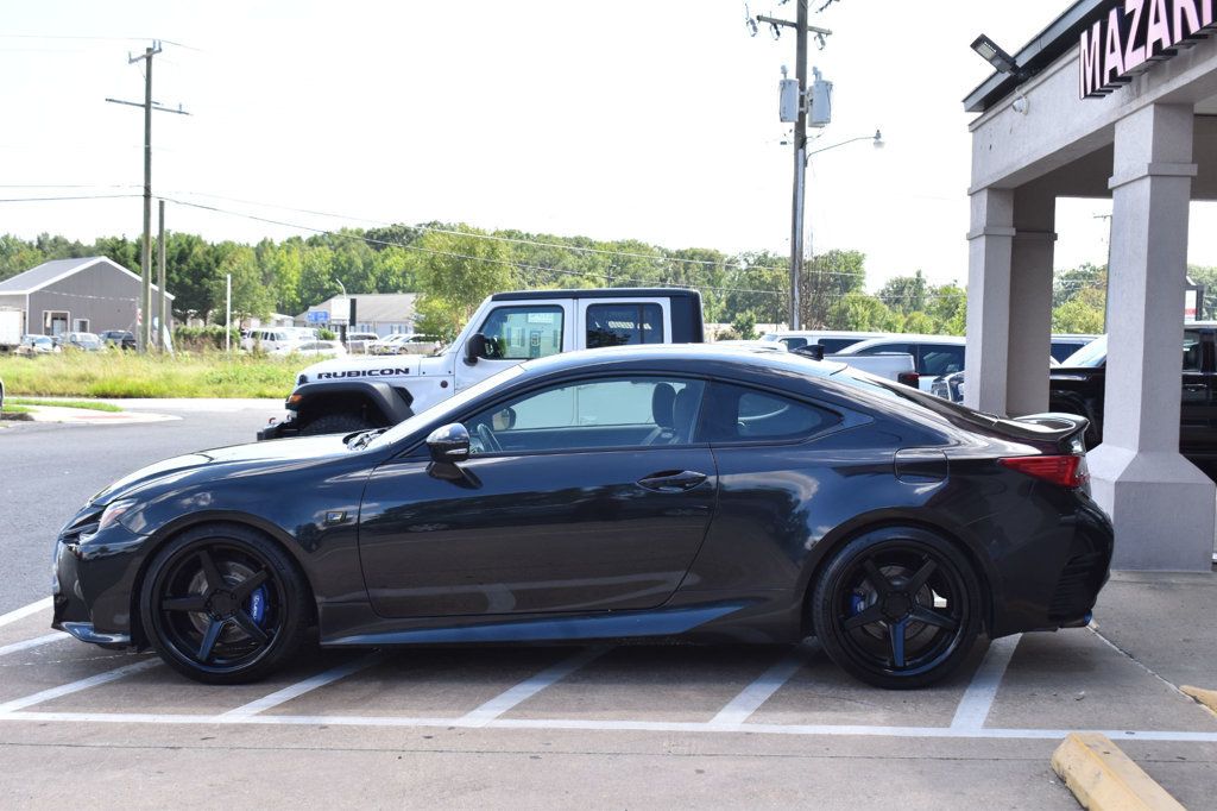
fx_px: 1521
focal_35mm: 45
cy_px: 406
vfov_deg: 29.8
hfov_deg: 43.6
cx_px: 608
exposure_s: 1/250
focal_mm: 30
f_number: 8
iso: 250
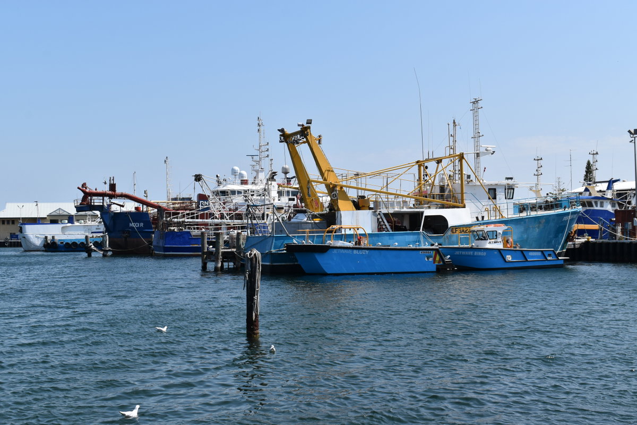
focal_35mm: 51
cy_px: 212
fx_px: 902
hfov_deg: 38.9
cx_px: 318
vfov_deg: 26.5
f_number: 10
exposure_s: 1/400
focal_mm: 34
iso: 200
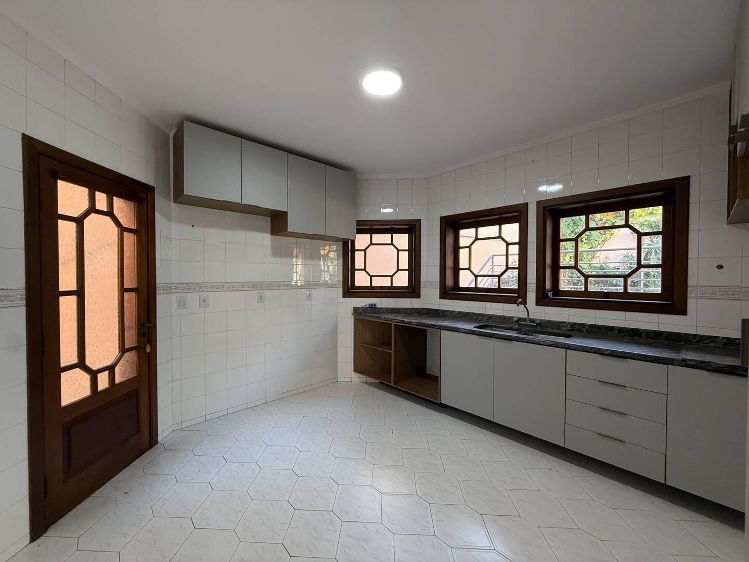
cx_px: 374
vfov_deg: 85.7
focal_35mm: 14
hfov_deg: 102.1
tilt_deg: -0.5
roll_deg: +0.2
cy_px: 281
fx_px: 303
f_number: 2.2
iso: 250
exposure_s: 1/120
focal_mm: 2.22
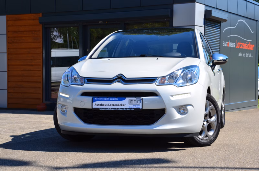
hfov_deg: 28.1
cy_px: 86
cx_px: 130
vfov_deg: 18.8
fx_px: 517
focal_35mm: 72
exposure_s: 1/125
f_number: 11
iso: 110
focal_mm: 48
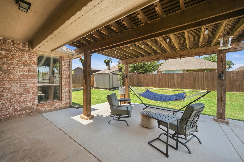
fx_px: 95
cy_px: 81
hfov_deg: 104.3
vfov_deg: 81.2
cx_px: 122
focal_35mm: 14
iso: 500
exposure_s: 1/340
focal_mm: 9
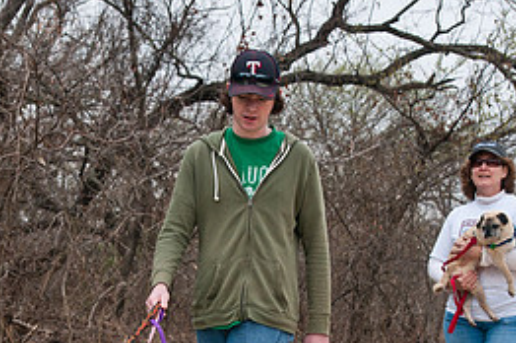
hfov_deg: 19.8
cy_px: 350
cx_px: 213
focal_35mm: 103
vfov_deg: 13.1
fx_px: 1476
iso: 200
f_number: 5
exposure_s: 1/400
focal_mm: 31
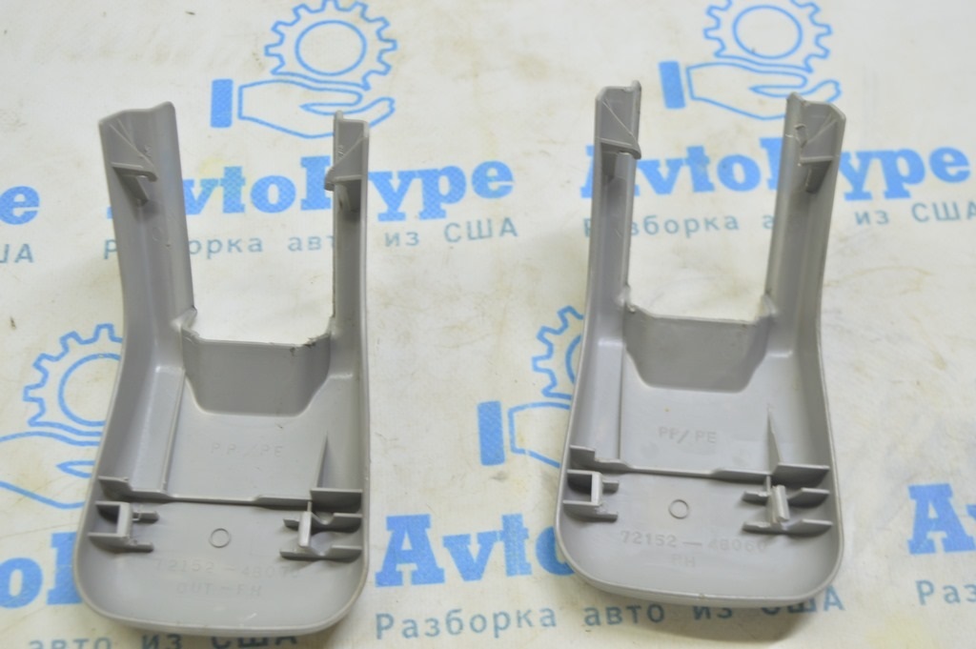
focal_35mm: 54
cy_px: 324
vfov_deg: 25.0
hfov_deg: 36.9
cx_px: 488
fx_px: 1463
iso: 400
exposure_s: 1/20
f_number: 5.6
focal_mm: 36
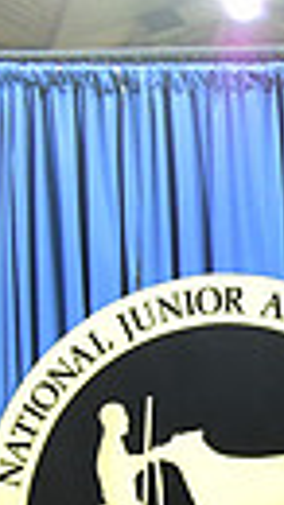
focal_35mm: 196
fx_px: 2627
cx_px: 1101
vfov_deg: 10.6
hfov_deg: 5.5
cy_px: 738
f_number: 5
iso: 3200
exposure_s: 1/160
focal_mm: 42
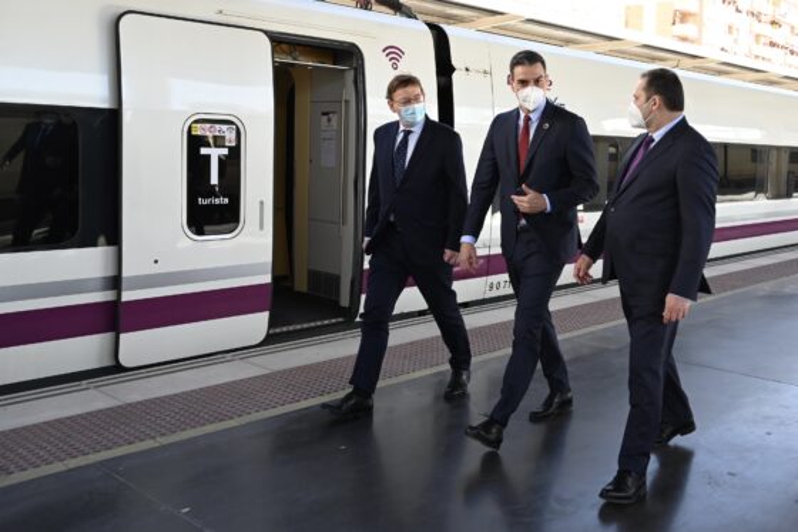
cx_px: 399
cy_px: 266
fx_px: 643
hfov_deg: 63.7
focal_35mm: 29
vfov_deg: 44.9
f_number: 6.3
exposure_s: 1/320
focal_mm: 29
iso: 800
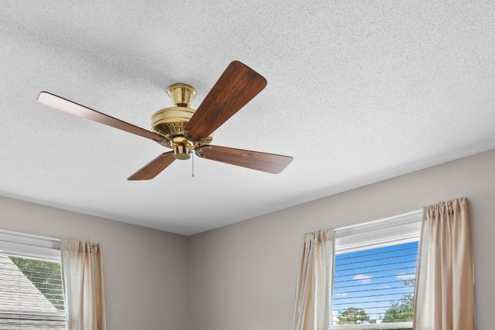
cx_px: 256
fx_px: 440
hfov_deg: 58.7
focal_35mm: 32
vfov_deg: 36.5
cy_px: 338
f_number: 4.5
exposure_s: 1/2
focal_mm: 10
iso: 100
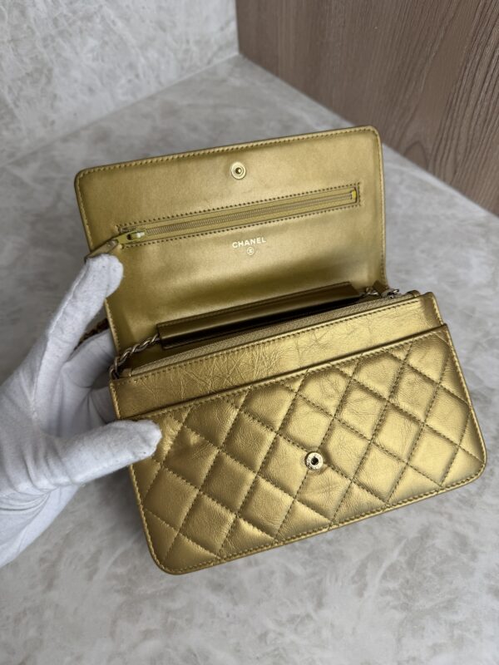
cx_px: 250
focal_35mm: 24
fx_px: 461
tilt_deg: -58.1
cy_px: 332
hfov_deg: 56.8
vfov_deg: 71.6
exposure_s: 1/160
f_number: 1.78
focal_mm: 6.76
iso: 64
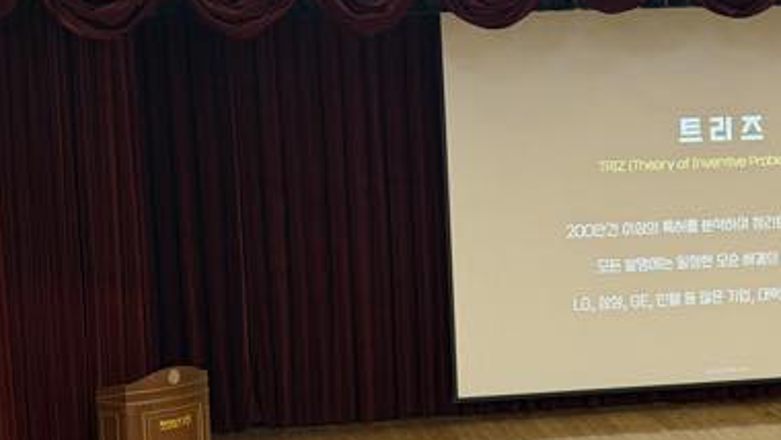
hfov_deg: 16.7
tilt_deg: -7.3
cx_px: 871
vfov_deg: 9.8
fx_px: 2569
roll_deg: +1.1
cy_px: 307
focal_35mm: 124
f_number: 1.78
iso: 200
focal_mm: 6.76
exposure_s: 1/40
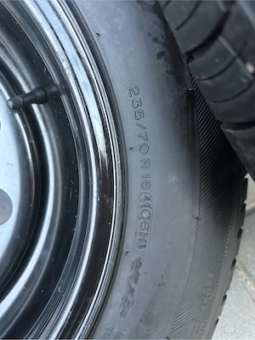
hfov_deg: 56.8
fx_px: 236
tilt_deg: -40.4
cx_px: 128
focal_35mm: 24
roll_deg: +24.4
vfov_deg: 71.6
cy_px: 170
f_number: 1.78
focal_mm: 6.86
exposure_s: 1/47
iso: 1000
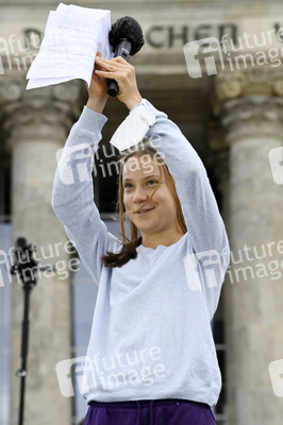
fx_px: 2480
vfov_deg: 9.8
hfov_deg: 6.5
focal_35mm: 210
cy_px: 212
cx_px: 142
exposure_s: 1/250
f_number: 11
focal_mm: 210
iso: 1600
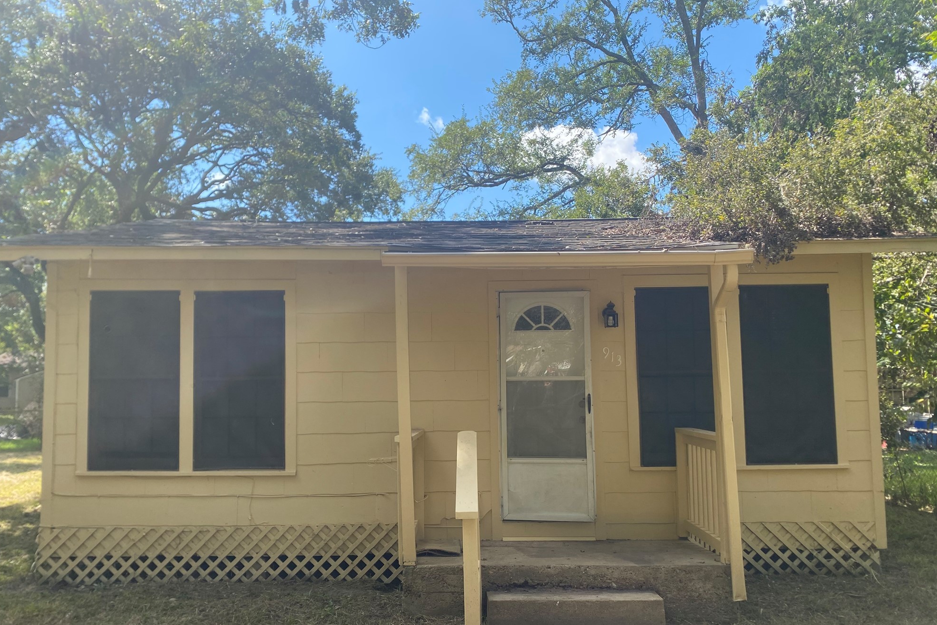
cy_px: 340
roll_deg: +0.1
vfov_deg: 46.4
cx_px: 463
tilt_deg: +3.9
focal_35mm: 28
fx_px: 729
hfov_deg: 65.5
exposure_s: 1/1258
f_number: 1.8
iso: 32
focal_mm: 4.25
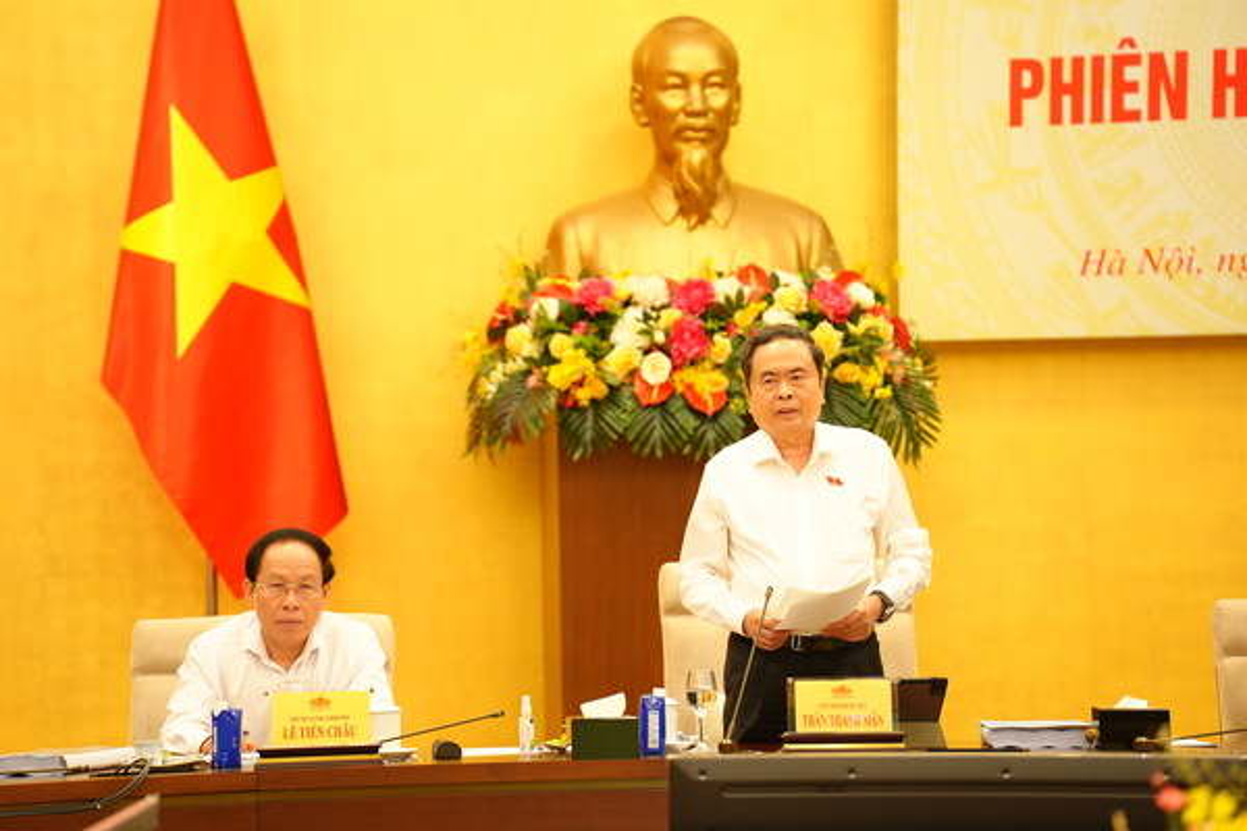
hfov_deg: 12.2
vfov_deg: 8.1
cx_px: 624
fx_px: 5854
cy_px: 416
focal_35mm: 169
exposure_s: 1/100
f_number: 3.5
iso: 1600
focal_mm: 169
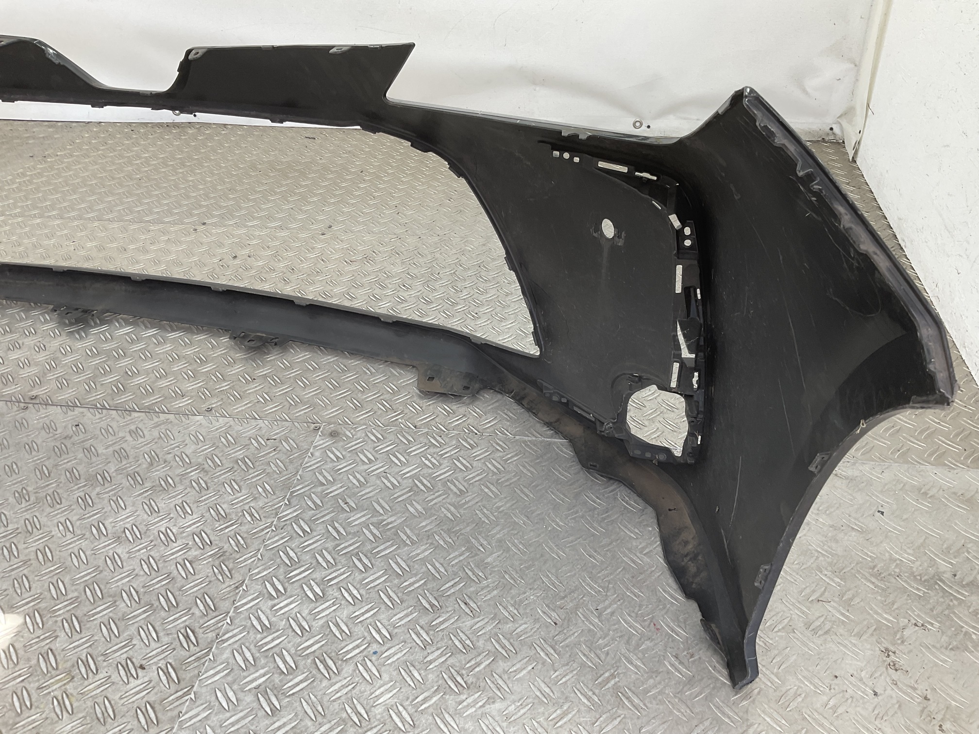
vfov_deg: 48.2
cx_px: 490
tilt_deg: -34.9
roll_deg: -0.4
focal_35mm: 29
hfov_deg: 61.7
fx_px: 820
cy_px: 367
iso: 25
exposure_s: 1/100
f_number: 1.8
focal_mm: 3
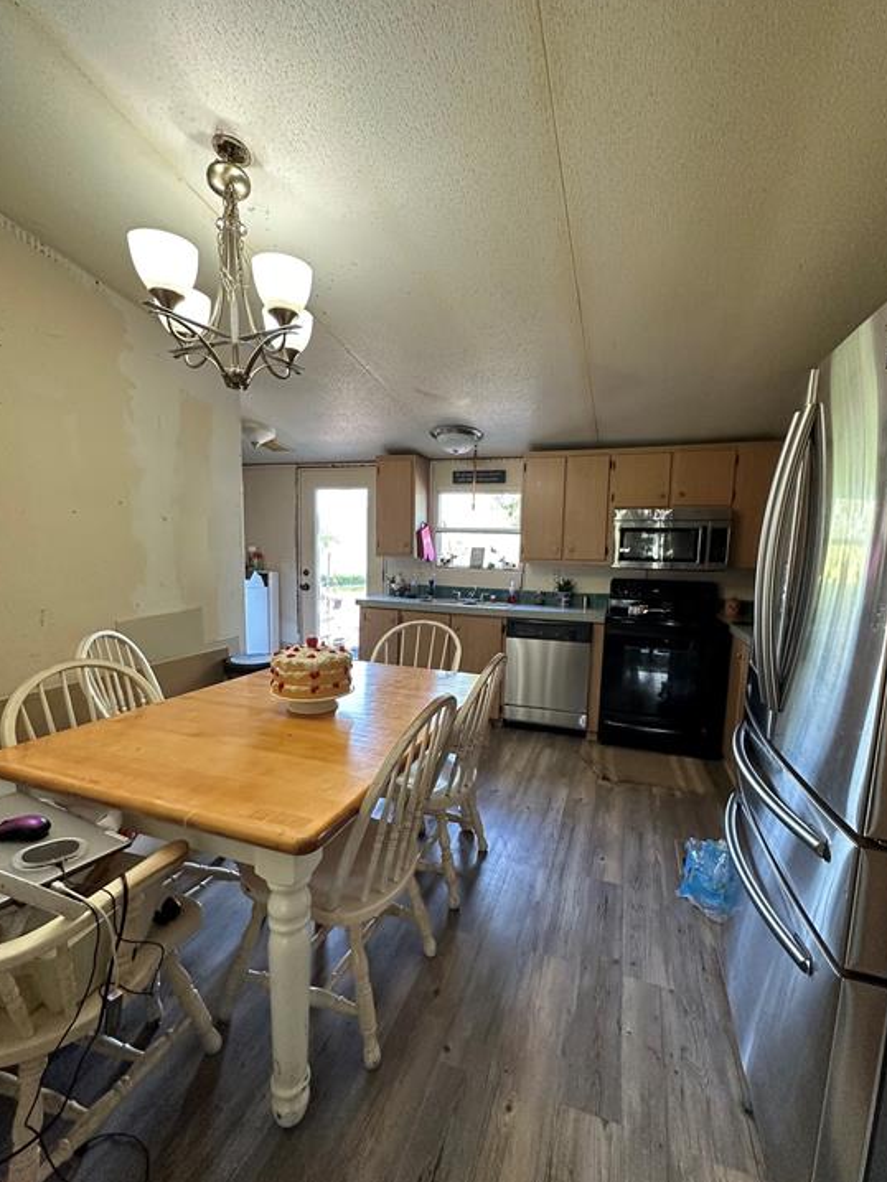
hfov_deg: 81.7
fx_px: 512
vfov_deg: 98.1
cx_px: 463
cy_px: 613
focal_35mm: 15
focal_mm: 2.22
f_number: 2.2
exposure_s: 1/120
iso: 320
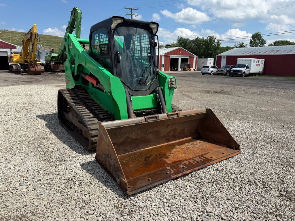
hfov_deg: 71.6
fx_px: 205
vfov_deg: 56.8
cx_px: 148
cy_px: 110
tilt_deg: -11.6
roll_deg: +0.1
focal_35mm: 24
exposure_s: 1/5319
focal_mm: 6.76
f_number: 1.78
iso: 80
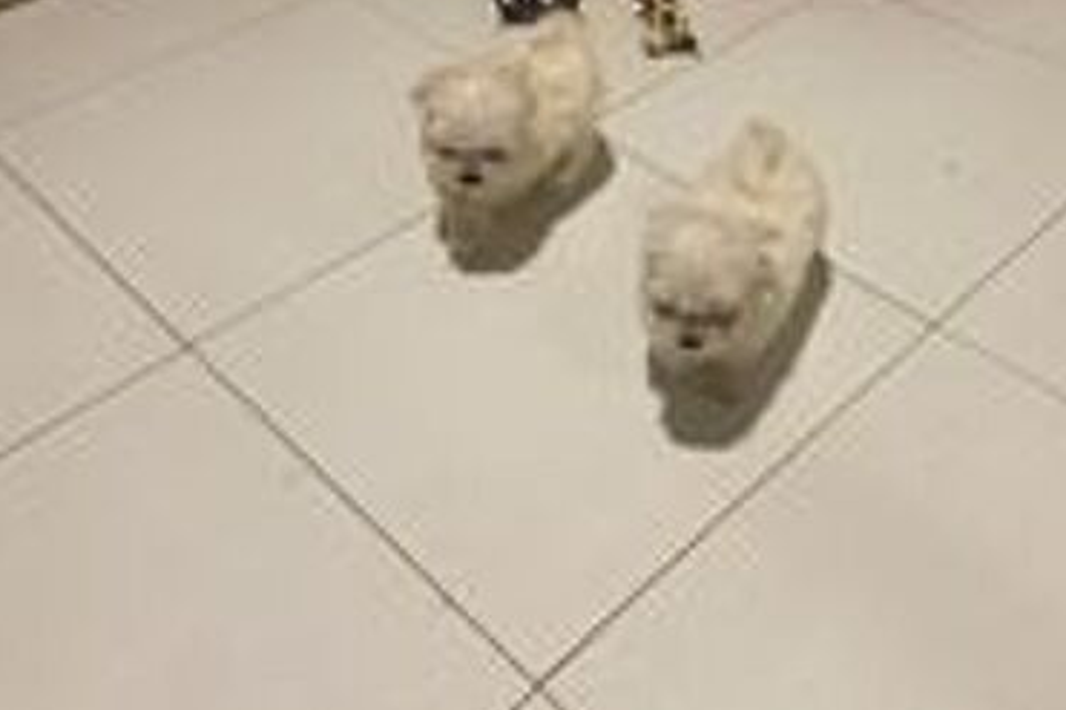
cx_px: 675
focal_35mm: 39
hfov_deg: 49.0
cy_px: 259
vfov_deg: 34.0
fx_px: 1154
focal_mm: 3
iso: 64
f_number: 1.8
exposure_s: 1/50
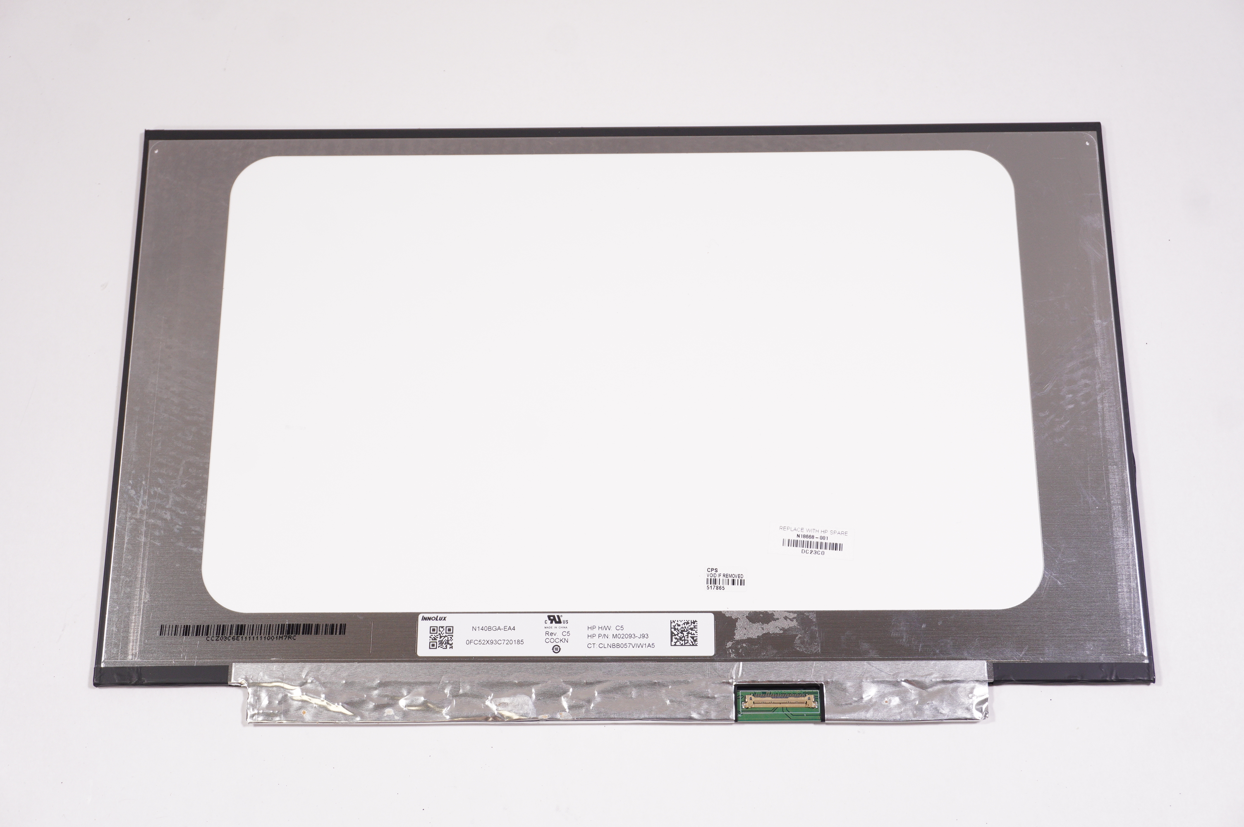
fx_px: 1709
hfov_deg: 40.0
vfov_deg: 27.2
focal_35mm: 50
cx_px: 622
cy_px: 414
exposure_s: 1/100
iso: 500
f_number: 6.3
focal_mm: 33
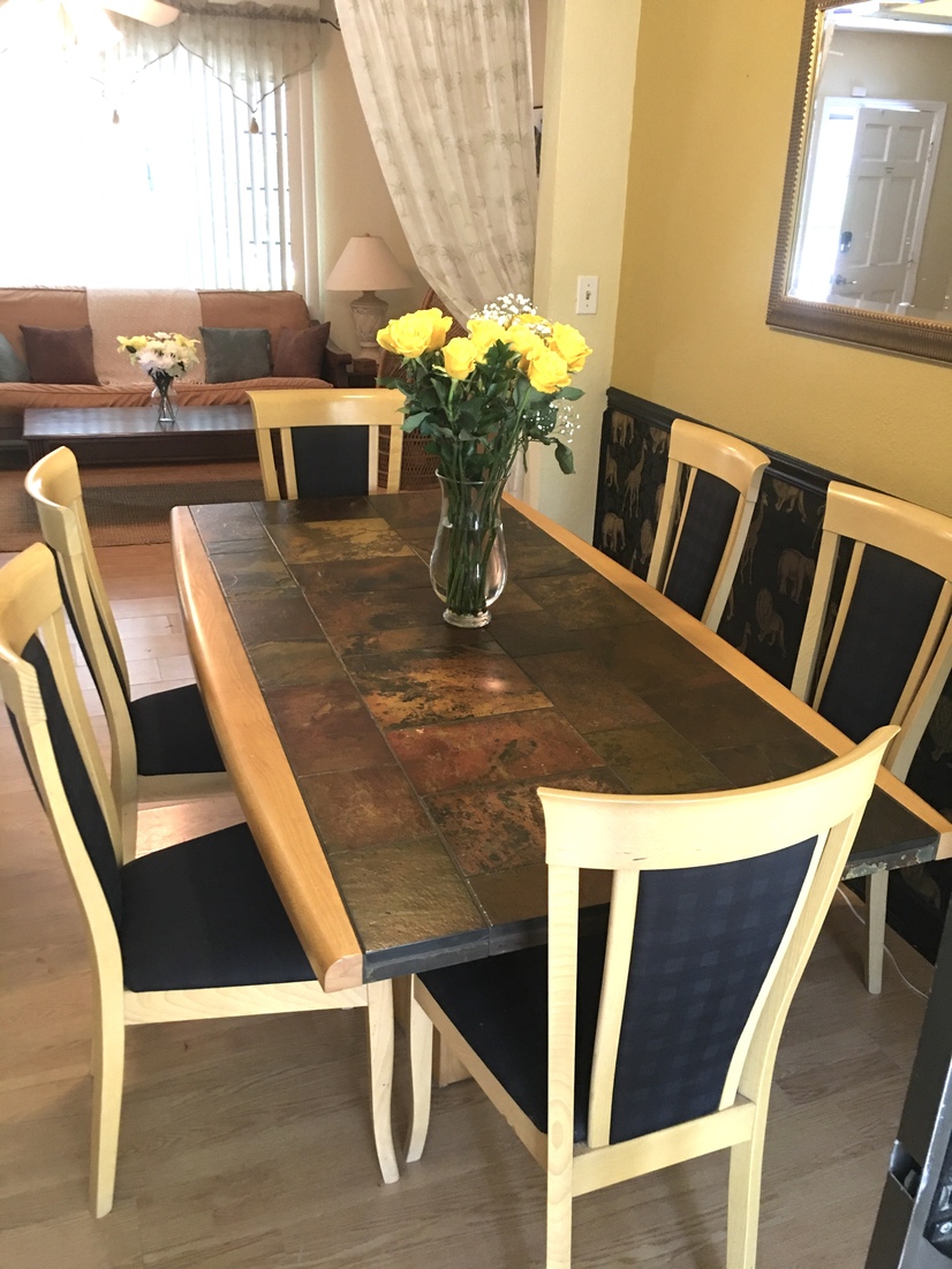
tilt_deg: -22.2
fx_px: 1063
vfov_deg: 61.7
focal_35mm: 29
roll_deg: -2.8
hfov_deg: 48.2
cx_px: 476
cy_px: 634
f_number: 2.2
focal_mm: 4.15
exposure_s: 1/8
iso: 80
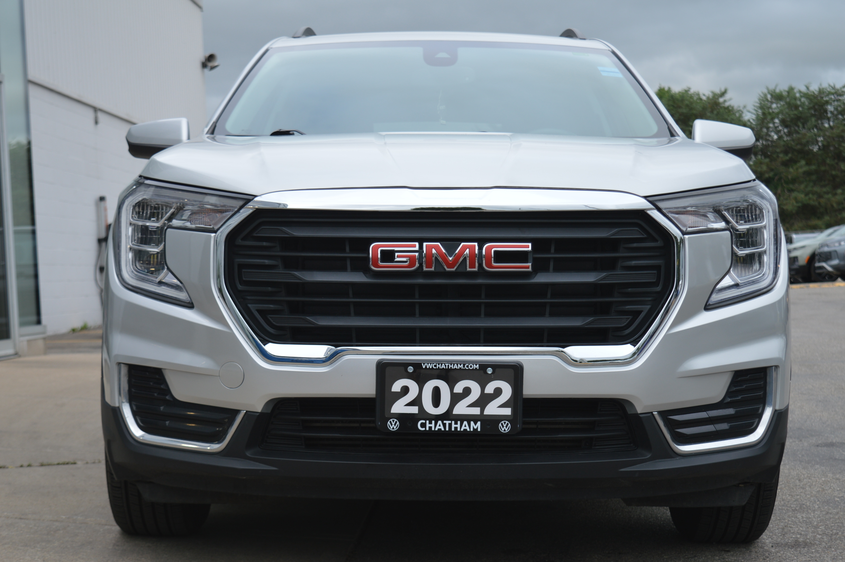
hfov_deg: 29.9
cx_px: 422
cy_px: 281
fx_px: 1583
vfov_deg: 20.1
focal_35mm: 68
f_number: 5.6
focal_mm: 45
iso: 100
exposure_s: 1/125
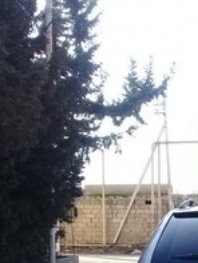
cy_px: 319
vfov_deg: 22.9
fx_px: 594
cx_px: 225
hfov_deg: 18.1
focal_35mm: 78
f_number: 2.2
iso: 50
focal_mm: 3.3
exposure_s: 1/344
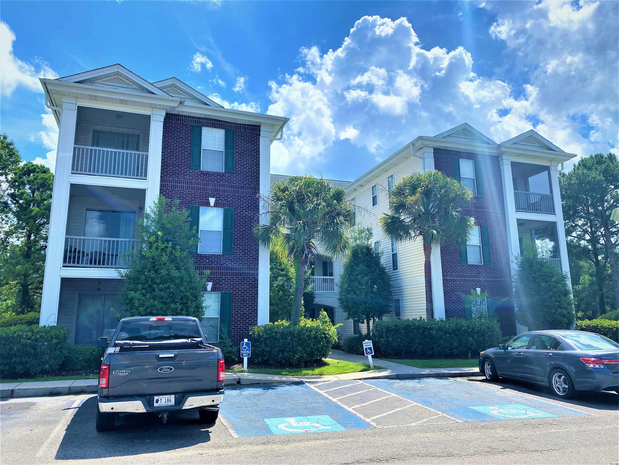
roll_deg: +0.3
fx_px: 465
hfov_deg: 67.3
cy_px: 232
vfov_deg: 53.1
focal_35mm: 26
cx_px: 310
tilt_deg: +11.2
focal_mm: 4.25
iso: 32
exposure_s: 1/4274
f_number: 1.8
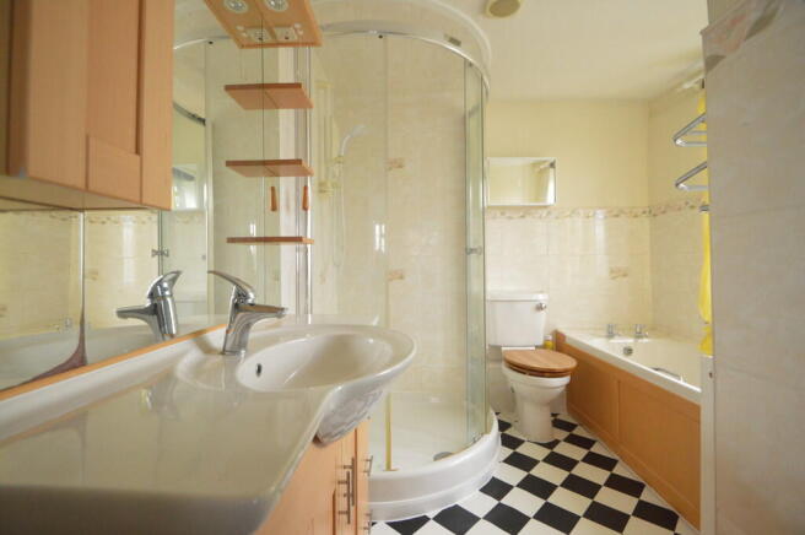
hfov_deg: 100.4
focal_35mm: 15
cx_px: 402
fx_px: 335
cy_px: 268
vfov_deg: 77.2
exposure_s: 1/125
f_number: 4.5
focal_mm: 10
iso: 3200
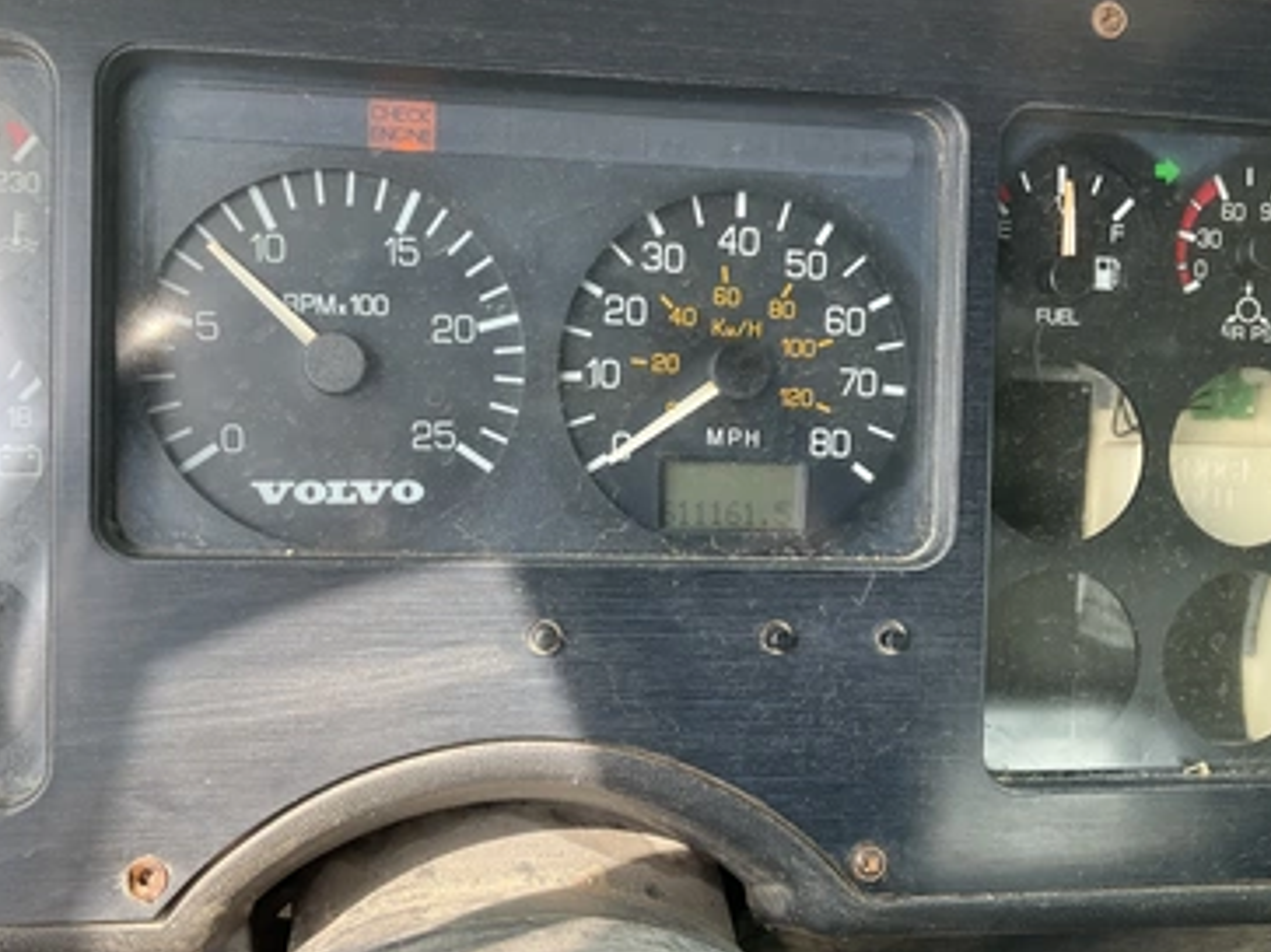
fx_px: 1175
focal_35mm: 32
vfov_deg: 44.1
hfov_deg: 56.8
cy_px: 508
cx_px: 595
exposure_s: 1/172
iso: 32
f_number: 1.8
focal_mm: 3
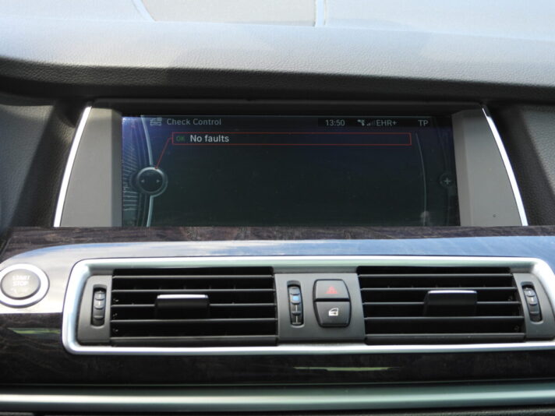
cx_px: 278
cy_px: 208
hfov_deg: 23.0
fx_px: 1363
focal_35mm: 85
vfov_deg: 17.4
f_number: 3.5
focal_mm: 15.3
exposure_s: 1/60
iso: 110
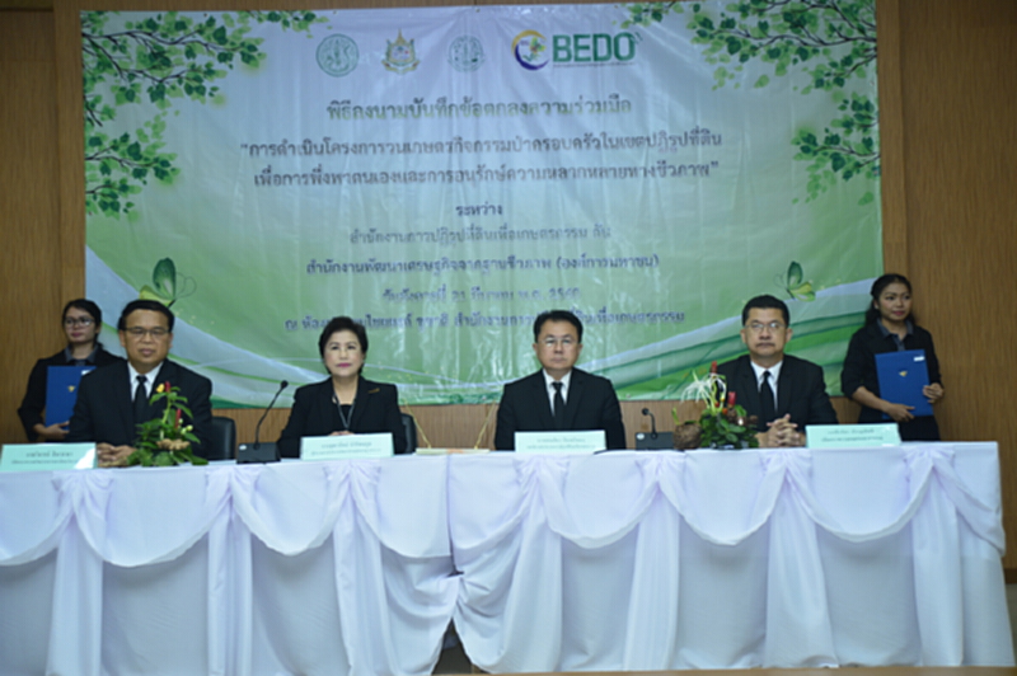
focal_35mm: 45
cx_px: 508
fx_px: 1270
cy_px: 338
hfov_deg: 43.6
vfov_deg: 29.8
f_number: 3.5
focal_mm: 45
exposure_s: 1/125
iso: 1000
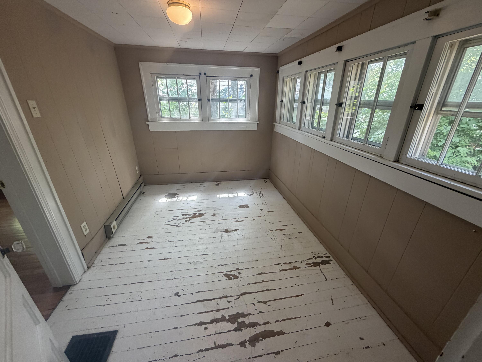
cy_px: 181
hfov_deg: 102.1
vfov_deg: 85.7
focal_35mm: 14
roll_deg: +0.7
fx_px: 195
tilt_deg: -22.3
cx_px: 241
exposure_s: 1/121
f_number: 2.2
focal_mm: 2.22
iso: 320
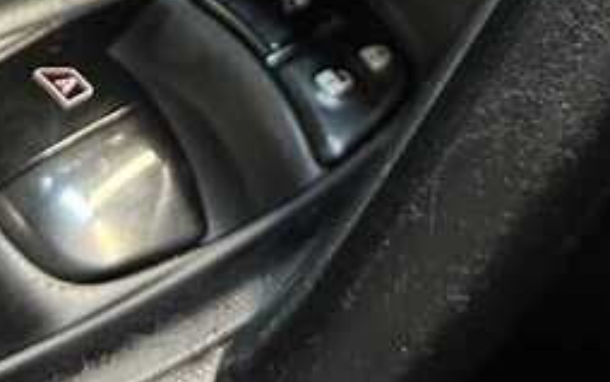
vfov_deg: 13.4
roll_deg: -4.3
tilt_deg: -34.5
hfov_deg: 23.0
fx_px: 1497
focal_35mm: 90
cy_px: -261
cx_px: 221
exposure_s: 1/25
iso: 800
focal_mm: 6.86
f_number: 1.78
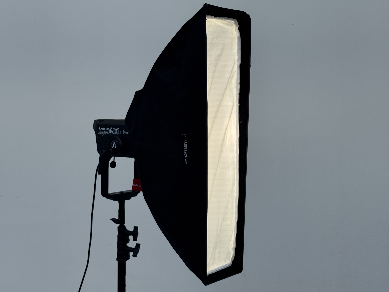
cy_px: 146
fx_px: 539
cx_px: 194
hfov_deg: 39.7
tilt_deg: -3.2
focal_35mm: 48
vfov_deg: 30.3
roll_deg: +1.0
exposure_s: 1/1490
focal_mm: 6.76
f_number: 1.78
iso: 64
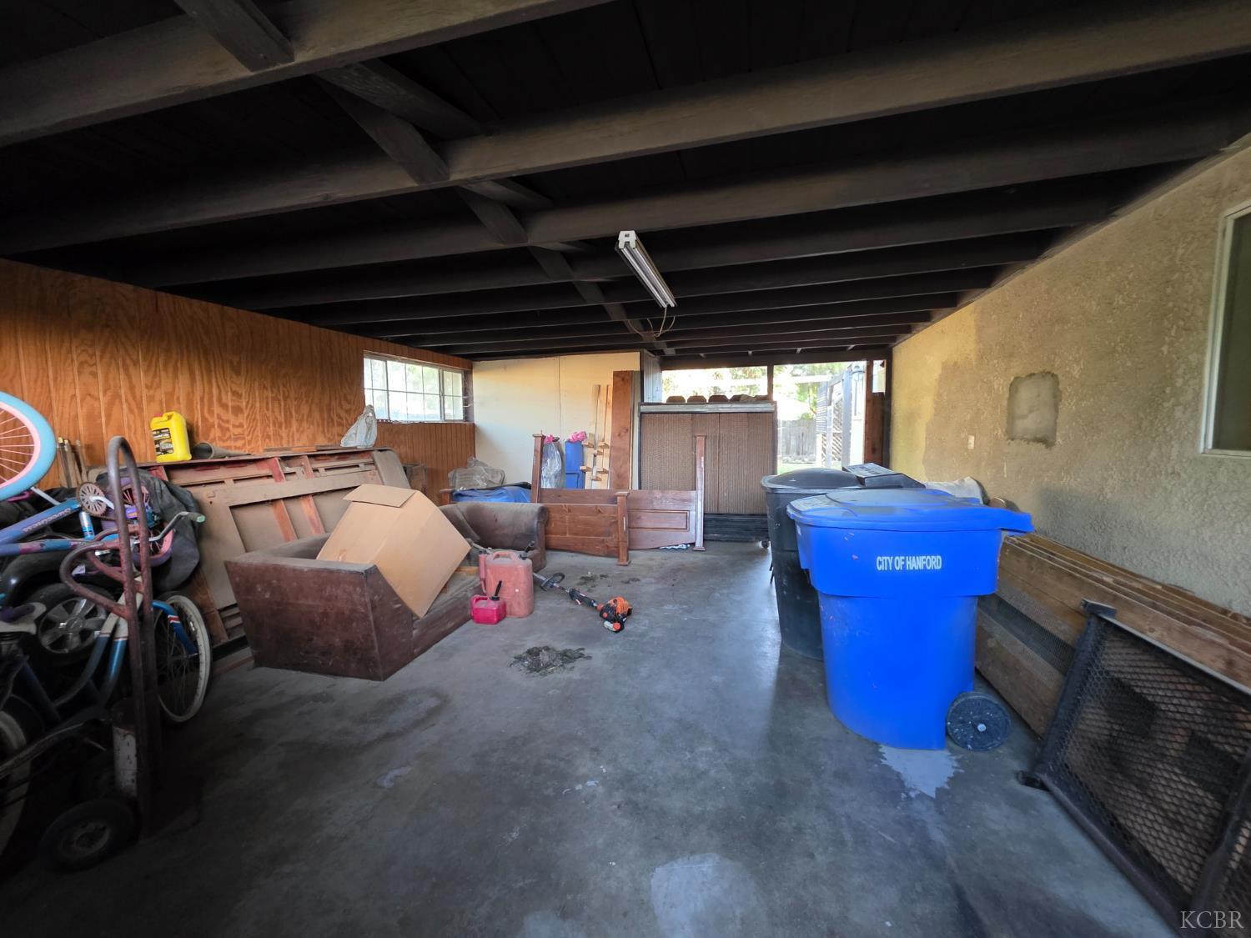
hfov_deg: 106.2
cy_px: 469
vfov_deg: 89.9
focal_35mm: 13
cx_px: 626
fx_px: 470
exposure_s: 1/60
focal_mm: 2.2
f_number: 1.9
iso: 640
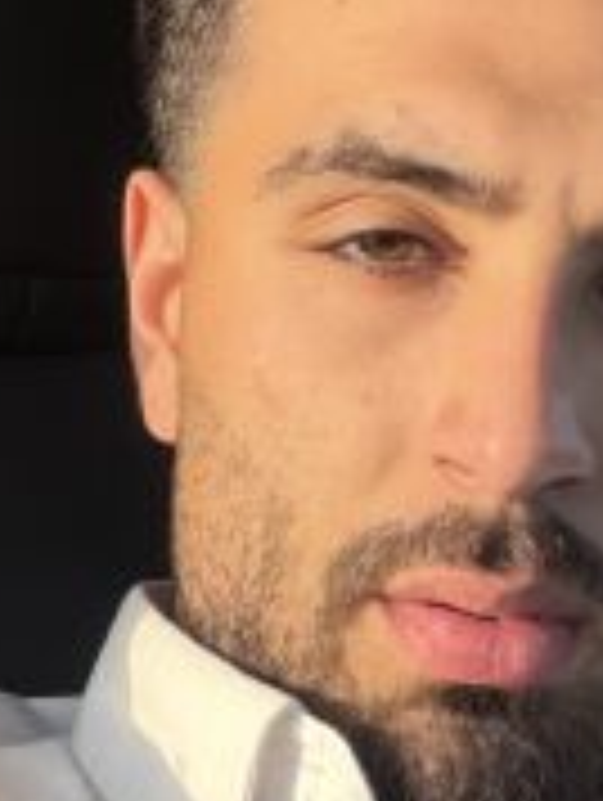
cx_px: 436
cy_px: 405
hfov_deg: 14.6
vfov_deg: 19.4
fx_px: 2340
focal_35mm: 101
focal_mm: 2.71
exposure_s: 1/200
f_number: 1.9
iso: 25
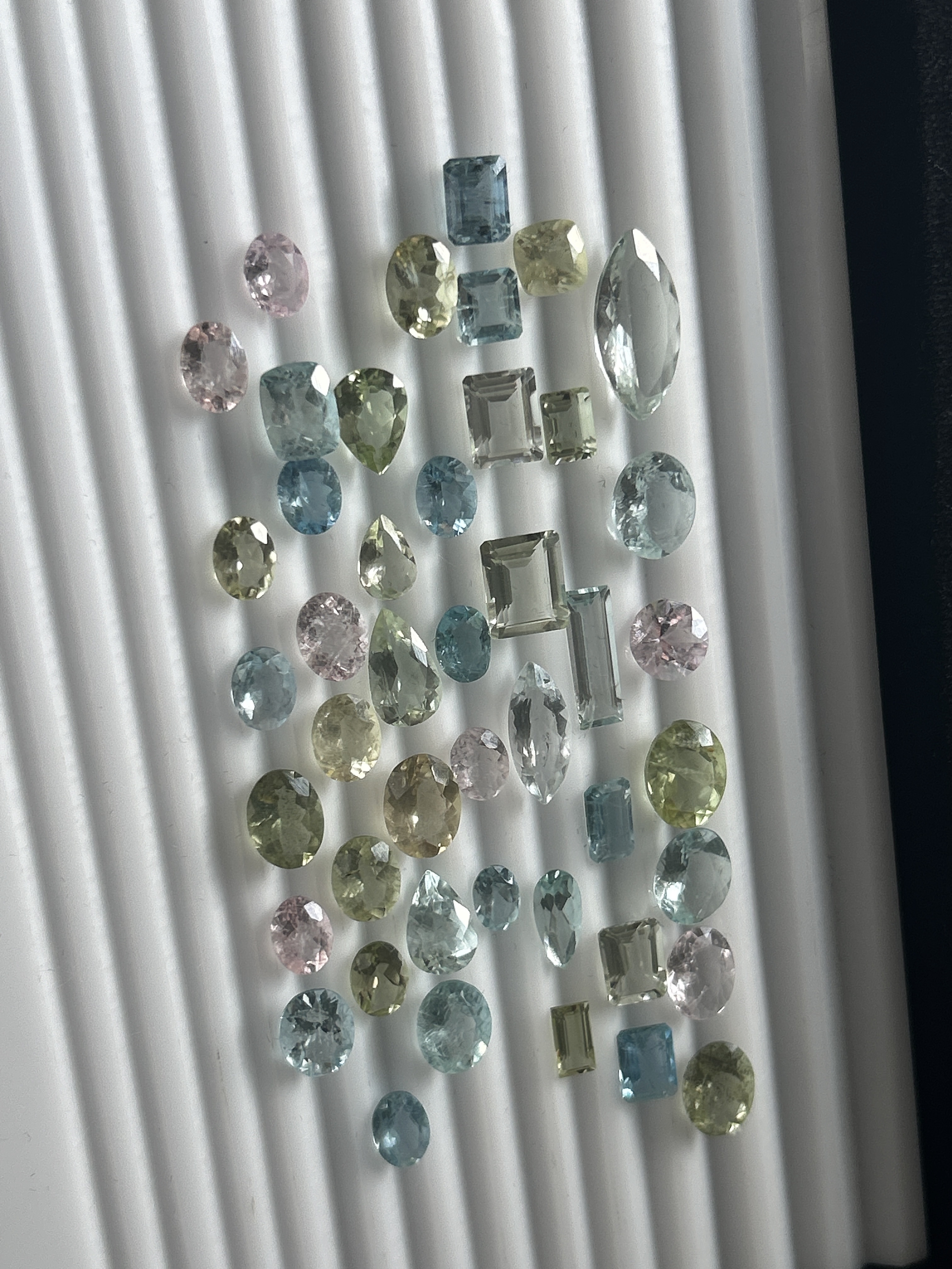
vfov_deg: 36.8
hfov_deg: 28.0
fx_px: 1907
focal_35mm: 52
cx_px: 476
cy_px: 634
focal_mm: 5.7
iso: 32
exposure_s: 1/122
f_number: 1.5
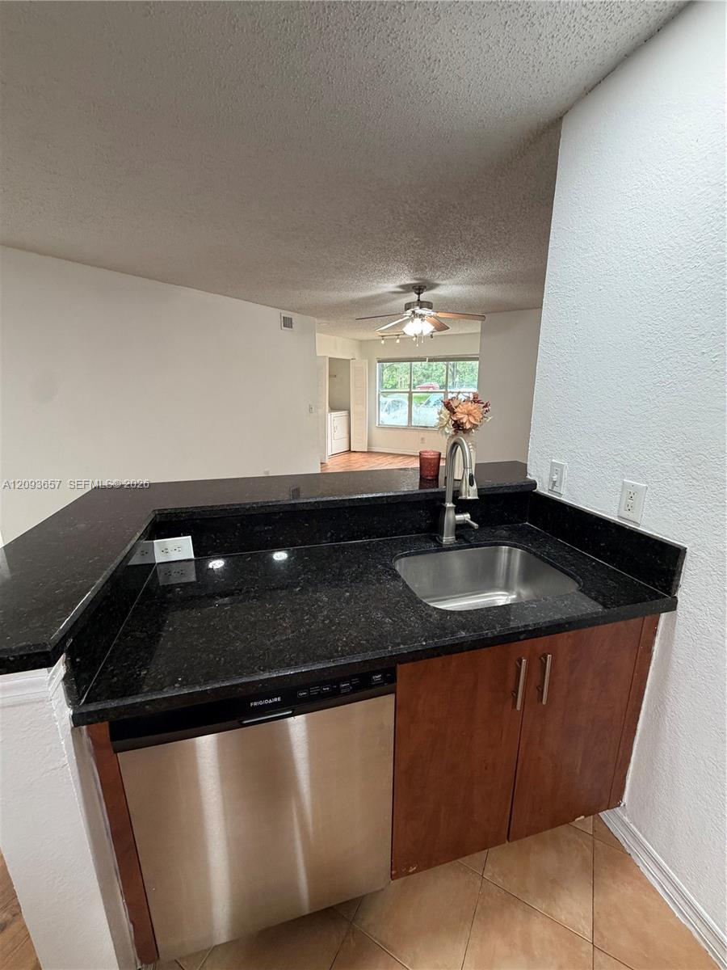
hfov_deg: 85.7
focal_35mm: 14
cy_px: 485
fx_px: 392
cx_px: 364
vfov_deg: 102.1
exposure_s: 1/60
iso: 250
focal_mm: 2.22
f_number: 2.2
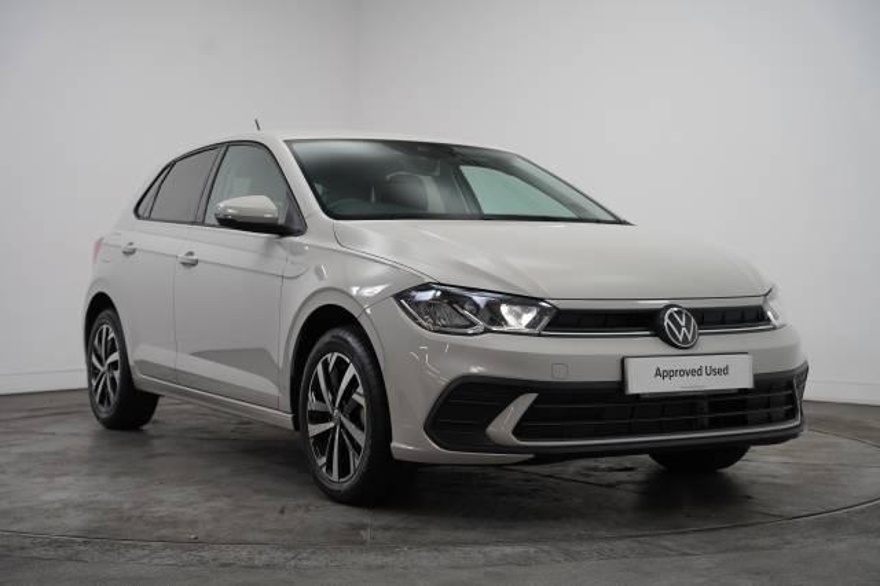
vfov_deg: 25.1
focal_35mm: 54
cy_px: 293
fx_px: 1317
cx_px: 440
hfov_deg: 37.0
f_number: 4
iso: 1000
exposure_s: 1/160
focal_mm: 53.9
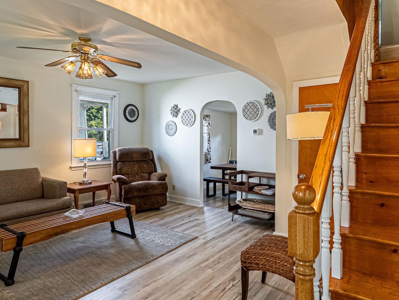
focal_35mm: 23
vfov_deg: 58.8
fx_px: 265
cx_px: 218
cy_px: 139
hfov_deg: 73.7
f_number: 5.6
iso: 1000
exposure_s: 1/2000
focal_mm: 16
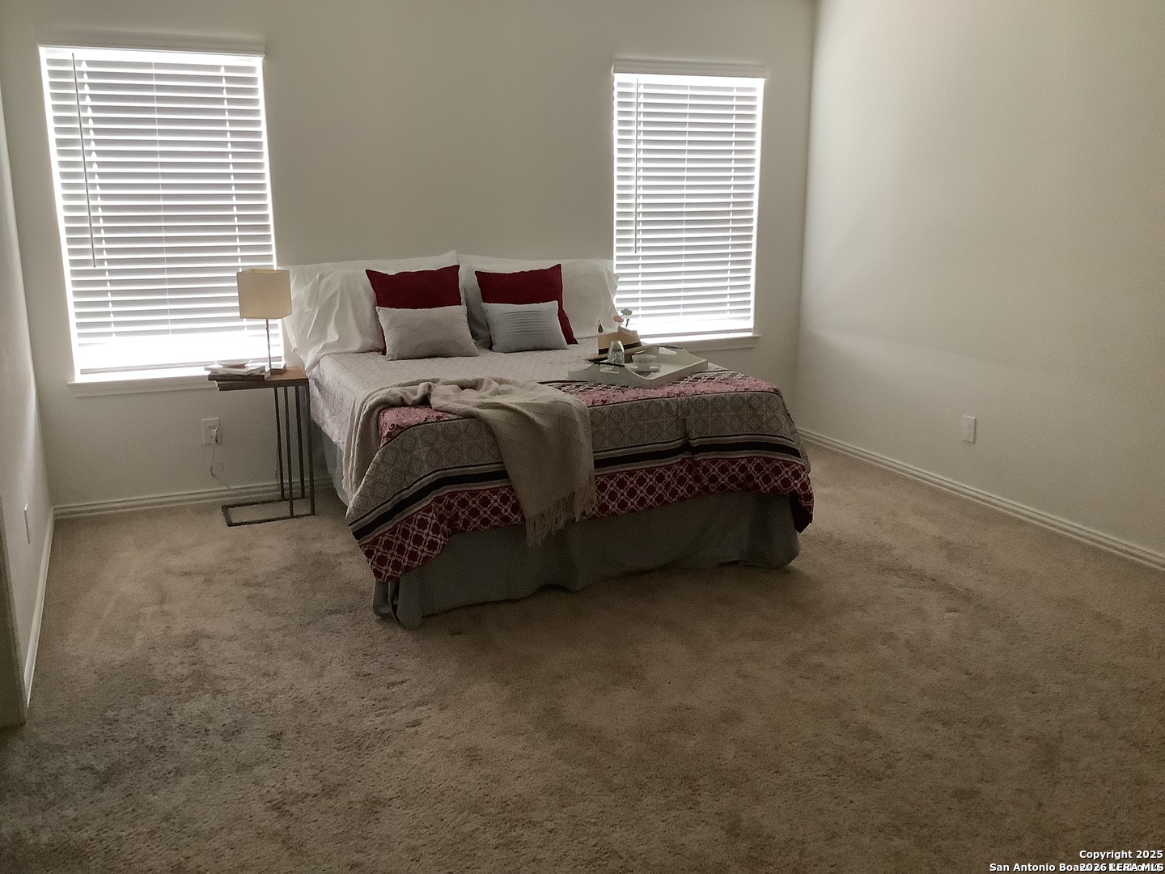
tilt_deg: -12.9
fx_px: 1043
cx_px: 582
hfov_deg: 58.4
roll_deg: +0.0
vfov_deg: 45.4
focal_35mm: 31
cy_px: 437
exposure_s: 1/30
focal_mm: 3.3
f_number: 2.4
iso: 400
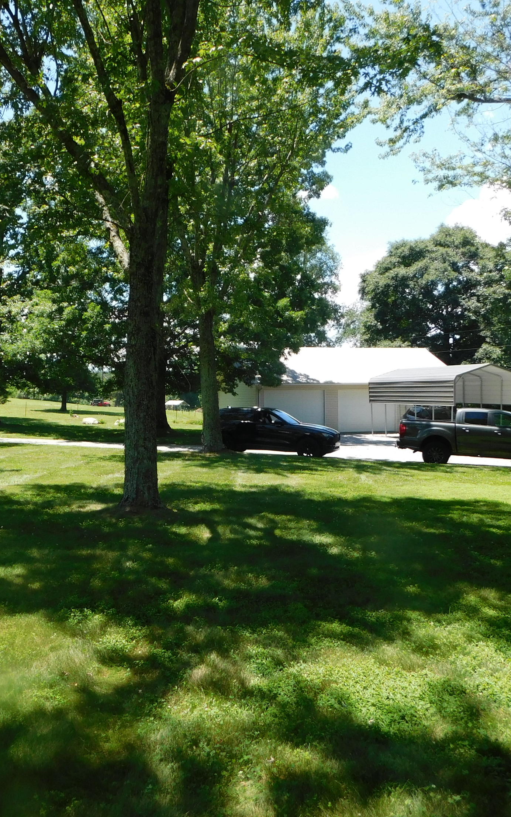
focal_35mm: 33
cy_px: 409
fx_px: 735
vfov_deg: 58.1
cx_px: 152
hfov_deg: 37.7
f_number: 3
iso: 125
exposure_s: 1/640
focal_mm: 4
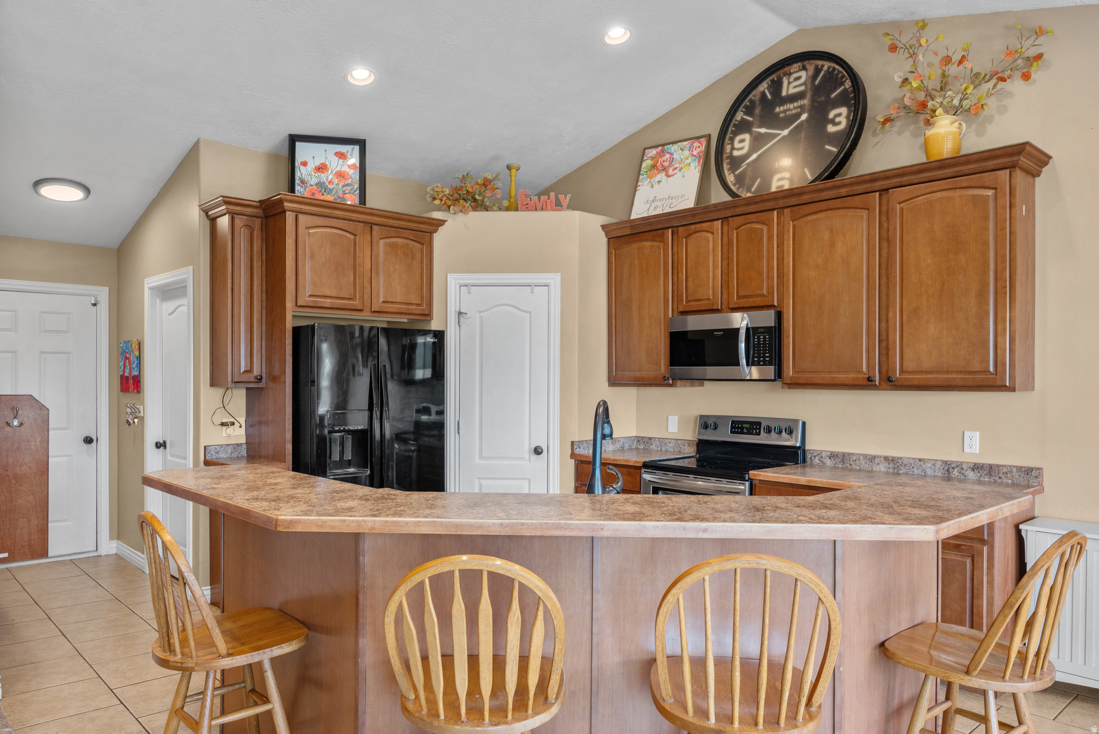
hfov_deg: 76.1
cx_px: 550
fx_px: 702
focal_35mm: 23
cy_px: 367
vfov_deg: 55.1
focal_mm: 23
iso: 500
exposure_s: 1/4
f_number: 8
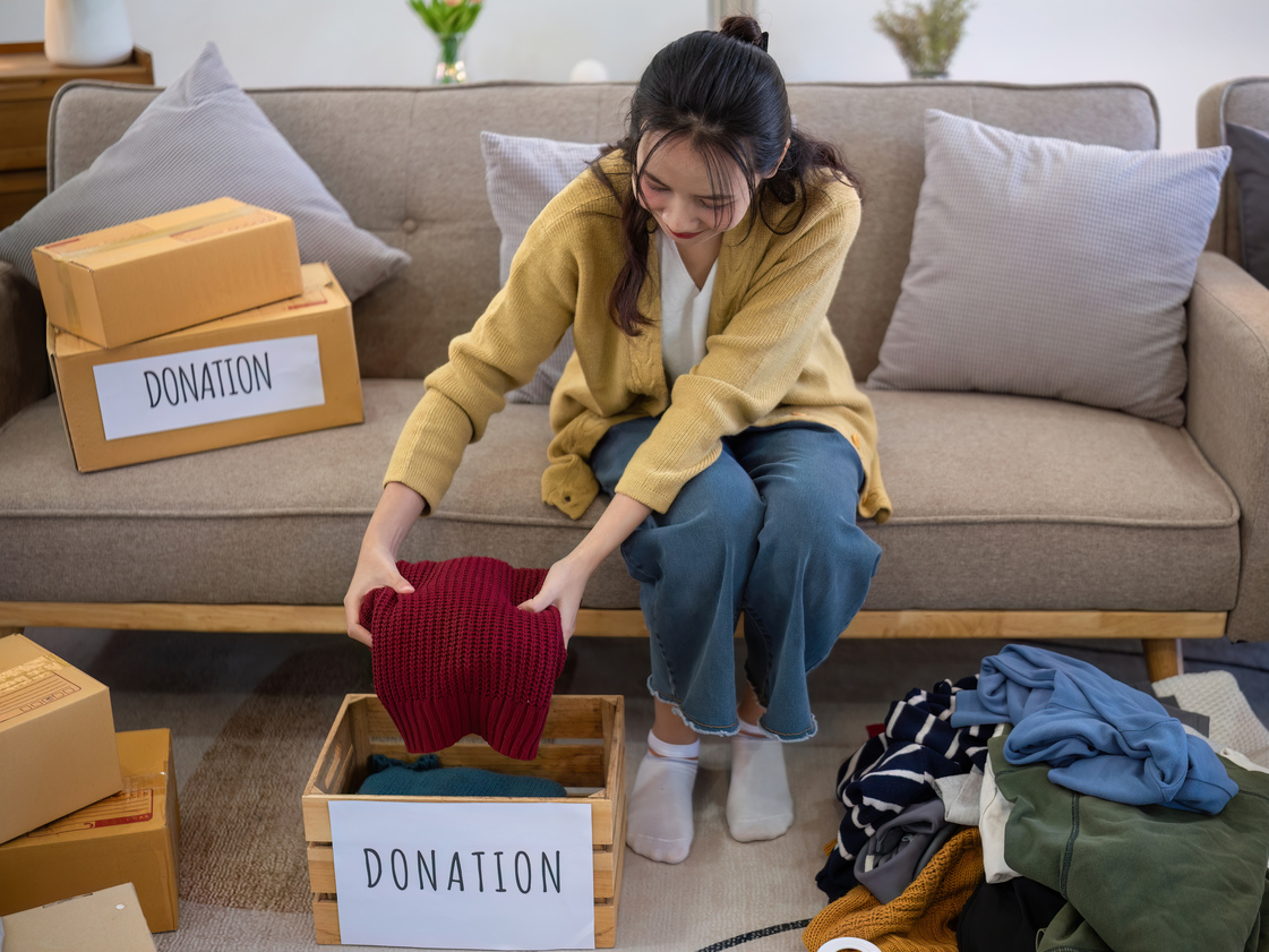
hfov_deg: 42.0
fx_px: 1650
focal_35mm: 45
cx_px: 696
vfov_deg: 32.2
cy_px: 479
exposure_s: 1/125
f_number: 1.2
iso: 160
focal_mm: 27
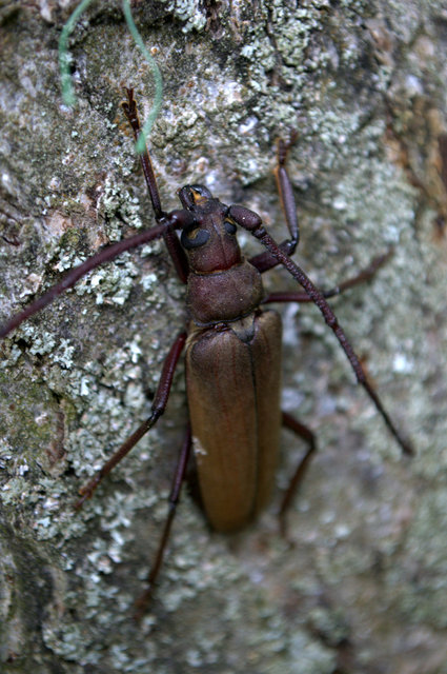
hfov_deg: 16.5
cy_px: 337
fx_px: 1541
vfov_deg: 24.6
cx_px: 224
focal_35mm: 82
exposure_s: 1/60
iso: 500
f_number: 5.6
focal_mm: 55
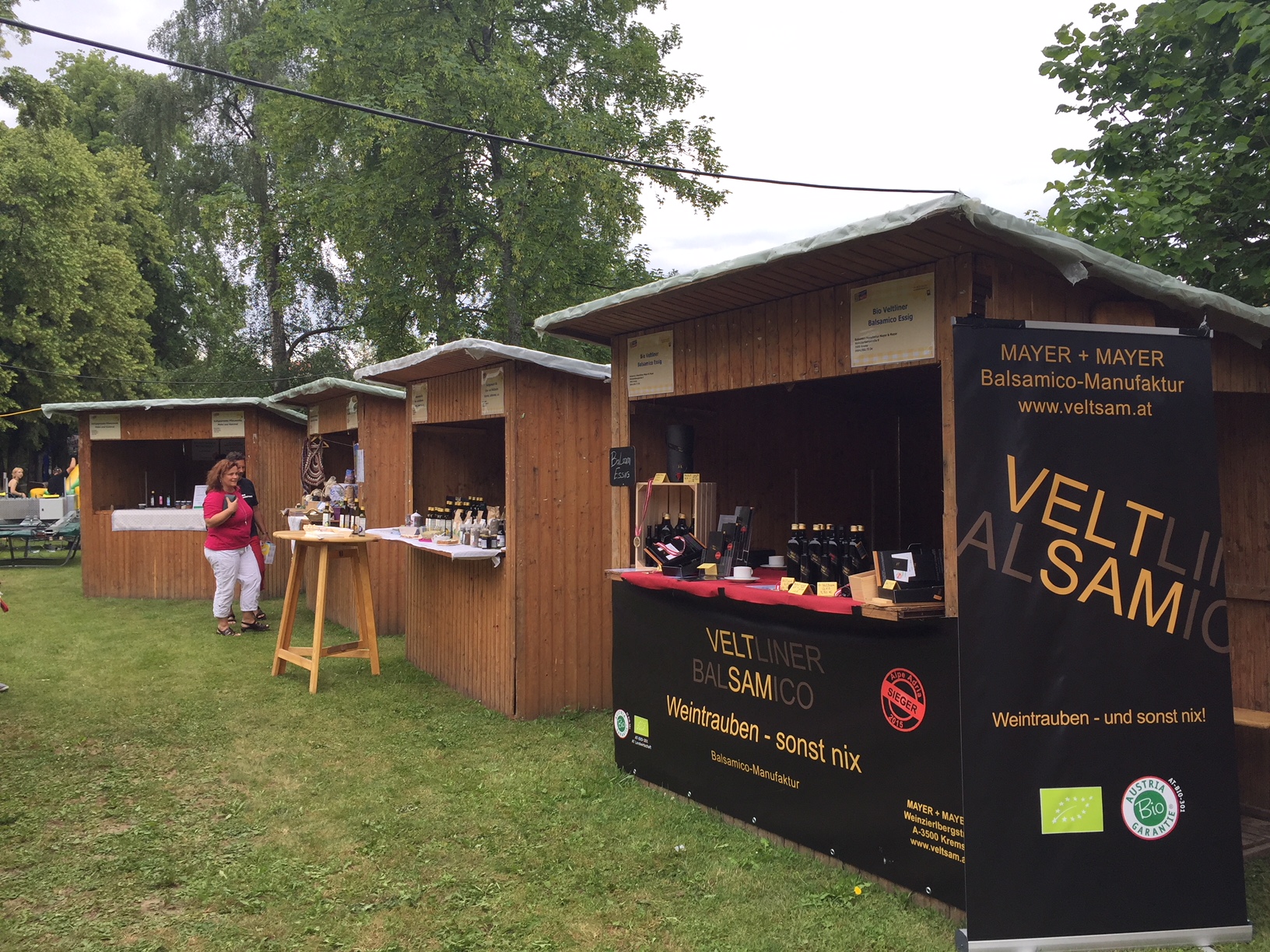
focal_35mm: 29
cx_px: 635
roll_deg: +0.5
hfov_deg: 61.7
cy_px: 476
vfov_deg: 48.2
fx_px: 1064
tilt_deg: +0.0
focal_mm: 4.15
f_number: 2.2
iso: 32
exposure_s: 1/347
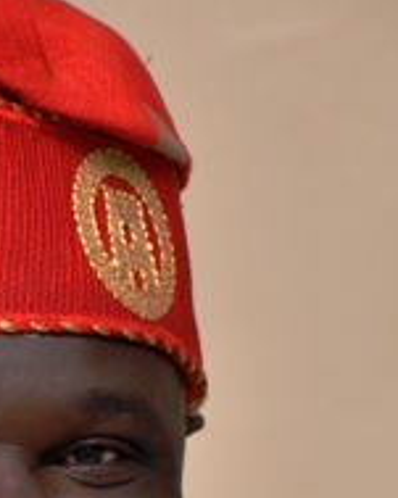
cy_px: 735
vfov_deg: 3.6
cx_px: -49
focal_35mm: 533
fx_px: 7854
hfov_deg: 2.9
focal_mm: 112
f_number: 8
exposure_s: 1/100
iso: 500
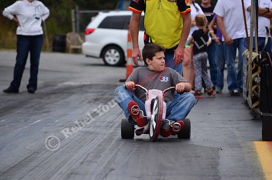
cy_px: 90
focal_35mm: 300
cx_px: 136
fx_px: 2262
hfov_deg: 6.9
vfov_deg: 4.6
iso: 1000
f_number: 6.3
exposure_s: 1/2500
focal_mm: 200
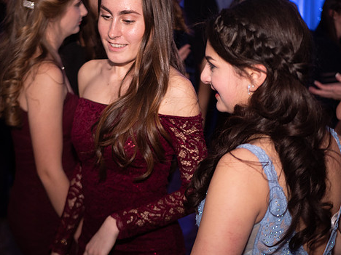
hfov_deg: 31.2
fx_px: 611
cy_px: 141
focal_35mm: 62
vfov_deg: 23.6
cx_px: 179
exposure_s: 1/160
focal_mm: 25
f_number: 1.7
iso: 800
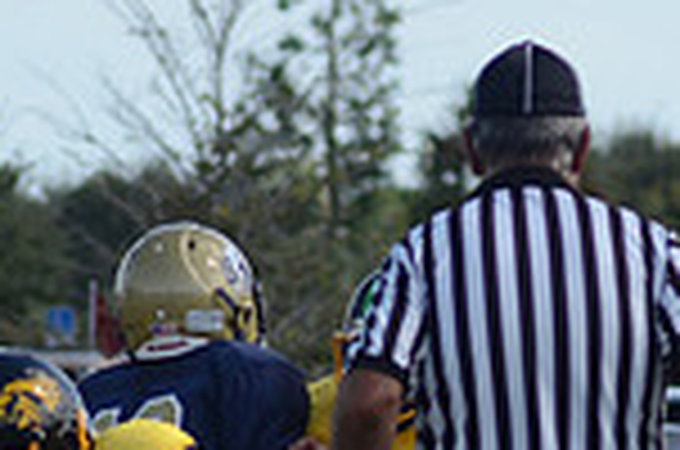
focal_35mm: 1154
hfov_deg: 1.8
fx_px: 21752
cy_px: 634
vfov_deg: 1.2
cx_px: 1175
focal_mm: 200
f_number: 7.1
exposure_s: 1/1000
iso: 400
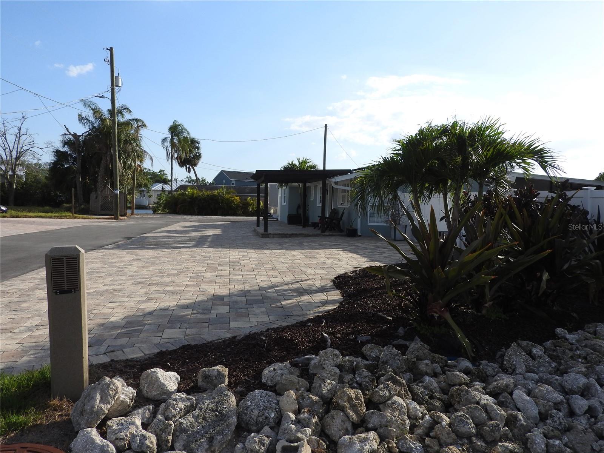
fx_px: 489
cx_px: 302
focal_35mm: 28
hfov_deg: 63.4
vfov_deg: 49.7
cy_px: 226
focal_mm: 5
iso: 100
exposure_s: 1/1250
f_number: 3.5
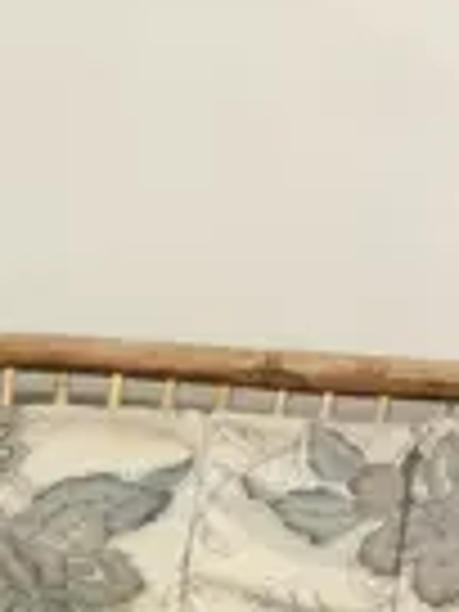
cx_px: -1012
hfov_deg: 6.2
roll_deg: -1.9
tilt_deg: -13.0
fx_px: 3872
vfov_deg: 8.8
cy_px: 981
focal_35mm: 219
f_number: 2.2
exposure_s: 1/17
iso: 32
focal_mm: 4.15
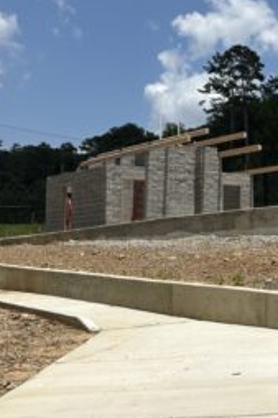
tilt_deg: +6.2
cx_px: 324
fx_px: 742
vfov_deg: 31.4
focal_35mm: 64
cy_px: 168
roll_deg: +1.5
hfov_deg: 20.0
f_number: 1.6
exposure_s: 1/5952
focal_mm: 5.96
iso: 50
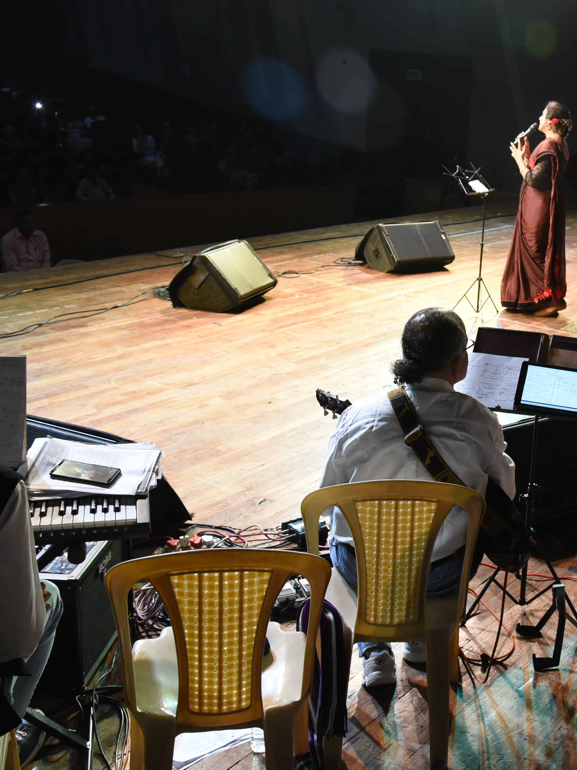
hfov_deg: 30.0
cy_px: 341
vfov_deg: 41.2
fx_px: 1023
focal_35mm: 46
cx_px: 531
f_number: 5.6
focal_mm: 28
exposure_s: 1/80
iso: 3200
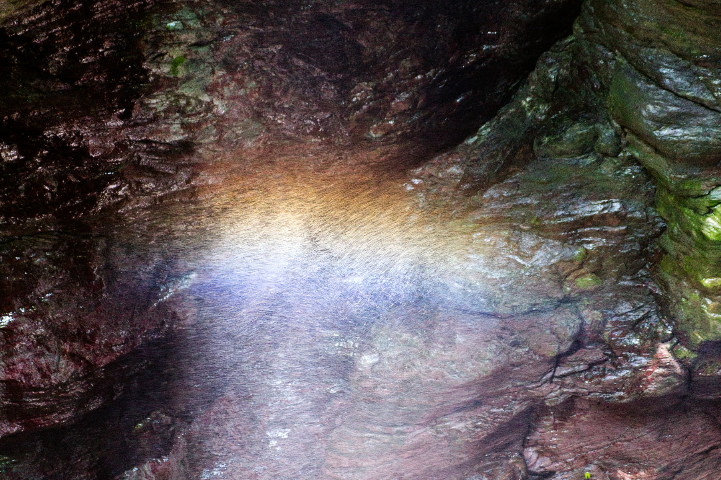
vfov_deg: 17.3
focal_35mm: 79
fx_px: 1582
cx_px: 360
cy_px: 240
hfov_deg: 25.7
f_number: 4
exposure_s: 1/50
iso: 6400
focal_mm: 52.7
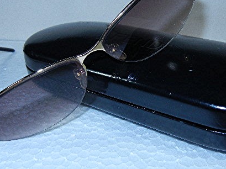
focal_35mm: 47
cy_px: 69
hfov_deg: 40.4
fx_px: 307
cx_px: 130
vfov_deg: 30.8
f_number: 7
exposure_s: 1/30
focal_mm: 5.4
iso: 200
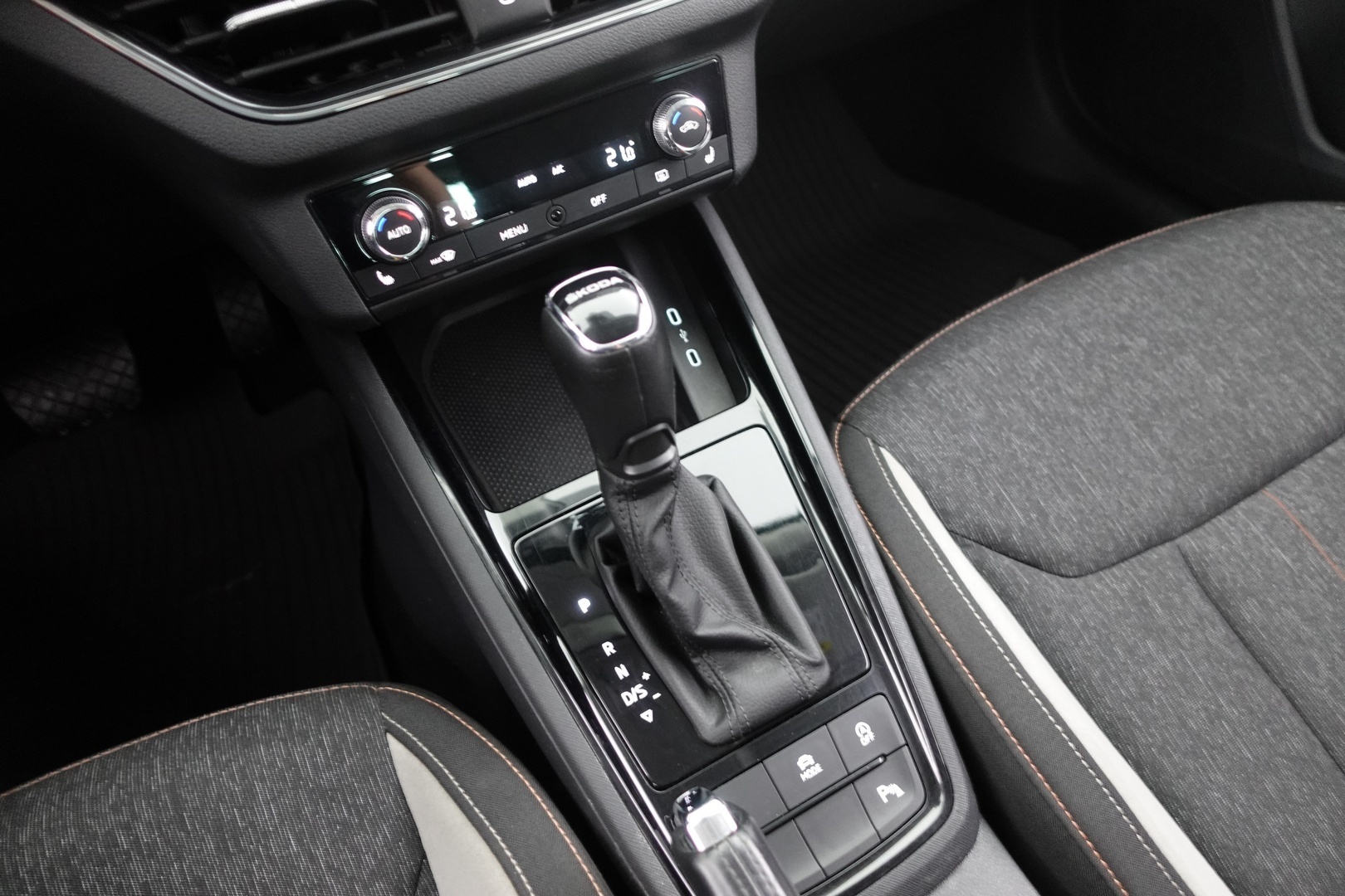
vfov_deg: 53.1
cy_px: 448
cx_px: 672
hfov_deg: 73.7
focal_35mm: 24
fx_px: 897
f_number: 1.8
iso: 1250
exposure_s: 1/8
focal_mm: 9.4
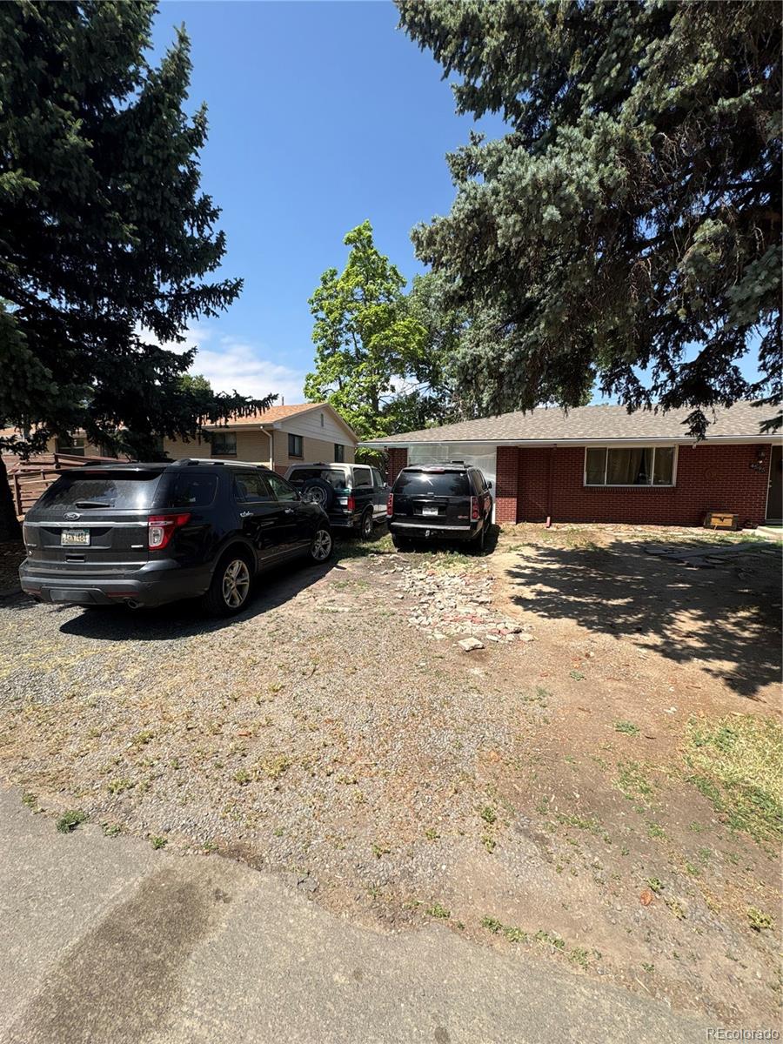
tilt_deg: -3.6
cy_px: 522
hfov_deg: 85.7
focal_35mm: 14
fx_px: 422
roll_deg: -1.0
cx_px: 392
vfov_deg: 102.1
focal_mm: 2.22
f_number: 2.2
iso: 40
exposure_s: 1/1217
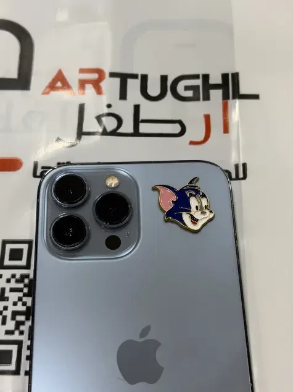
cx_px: 132
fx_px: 599
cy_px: 197
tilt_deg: -64.8
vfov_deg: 36.2
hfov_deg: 27.5
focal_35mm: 53
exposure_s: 1/100
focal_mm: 6.76
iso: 64
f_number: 1.78
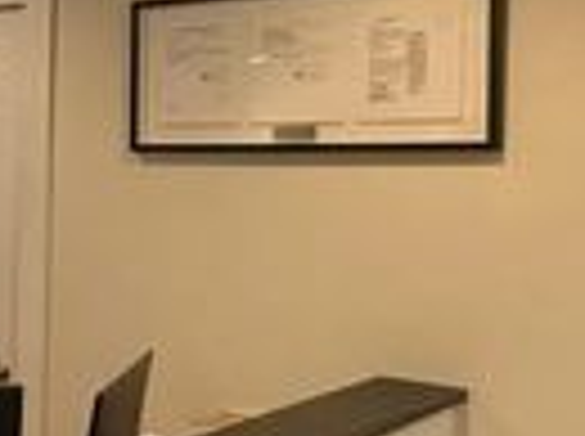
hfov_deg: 21.2
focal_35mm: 69
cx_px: -405
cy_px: 193
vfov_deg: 21.2
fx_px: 1164
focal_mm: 2.22
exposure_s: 1/120
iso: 250
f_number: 2.2
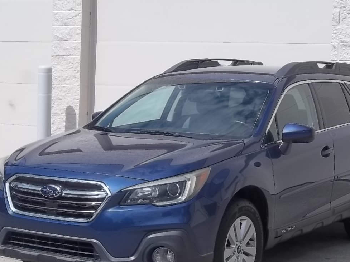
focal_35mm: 93
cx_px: 194
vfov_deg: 15.9
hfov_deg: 21.1
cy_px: 169
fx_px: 940
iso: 64
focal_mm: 12.67
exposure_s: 1/400
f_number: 5.9
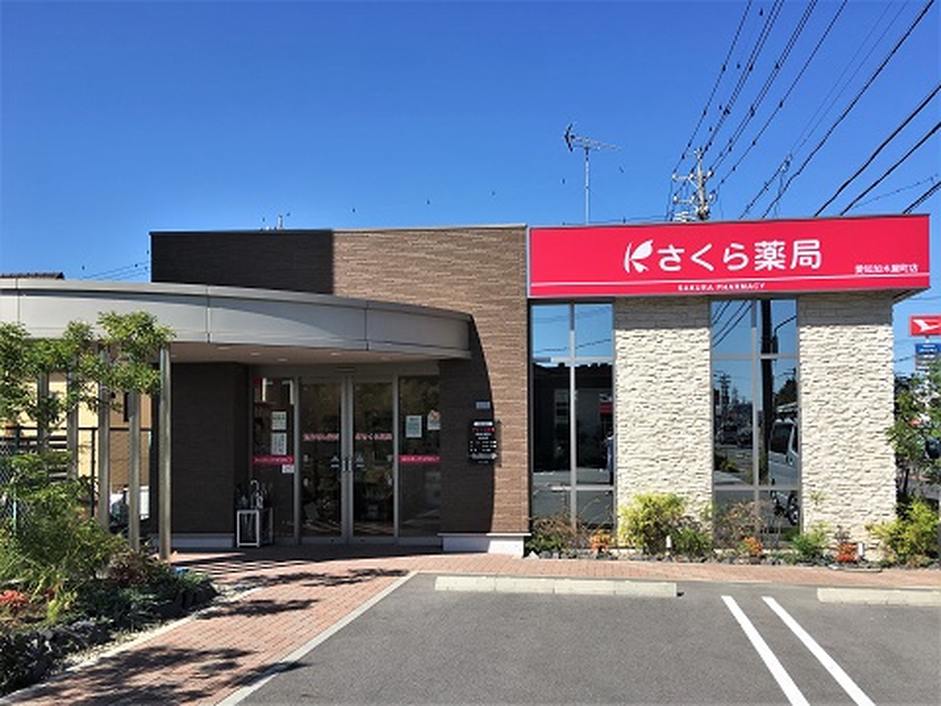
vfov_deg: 48.2
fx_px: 788
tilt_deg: +0.5
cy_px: 353
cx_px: 470
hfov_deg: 61.7
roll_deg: +0.3
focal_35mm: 29
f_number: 2.2
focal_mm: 4.15
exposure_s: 1/1672
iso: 25
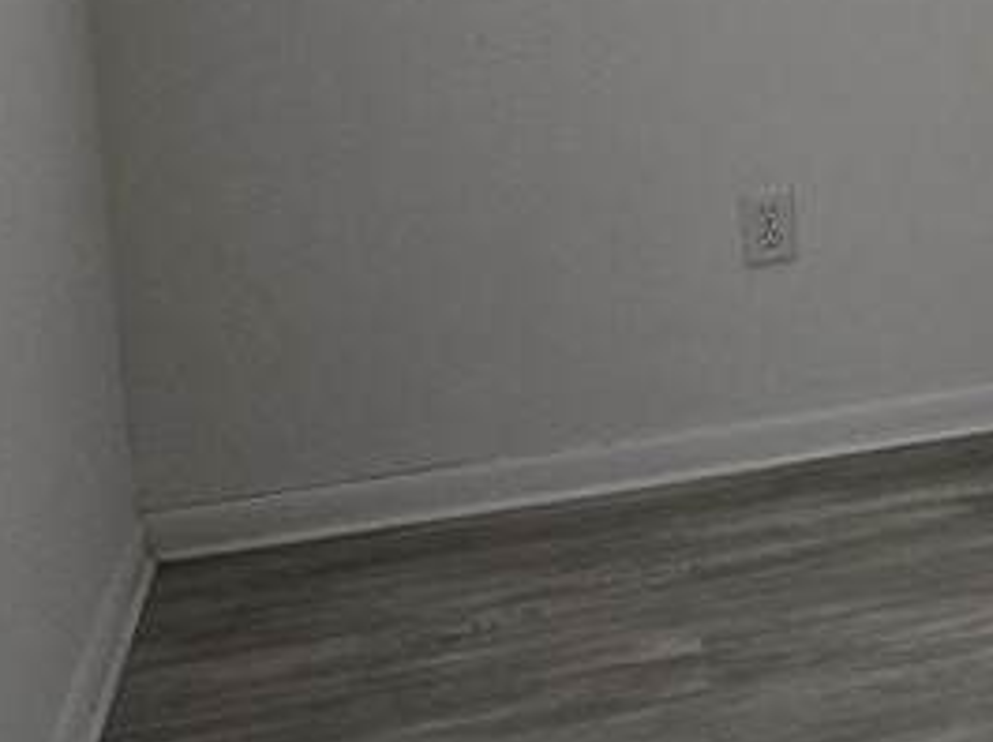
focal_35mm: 89
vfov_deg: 15.8
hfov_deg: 18.6
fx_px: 2550
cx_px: 1630
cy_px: -206
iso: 250
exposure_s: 1/120
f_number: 1.7
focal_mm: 6.3
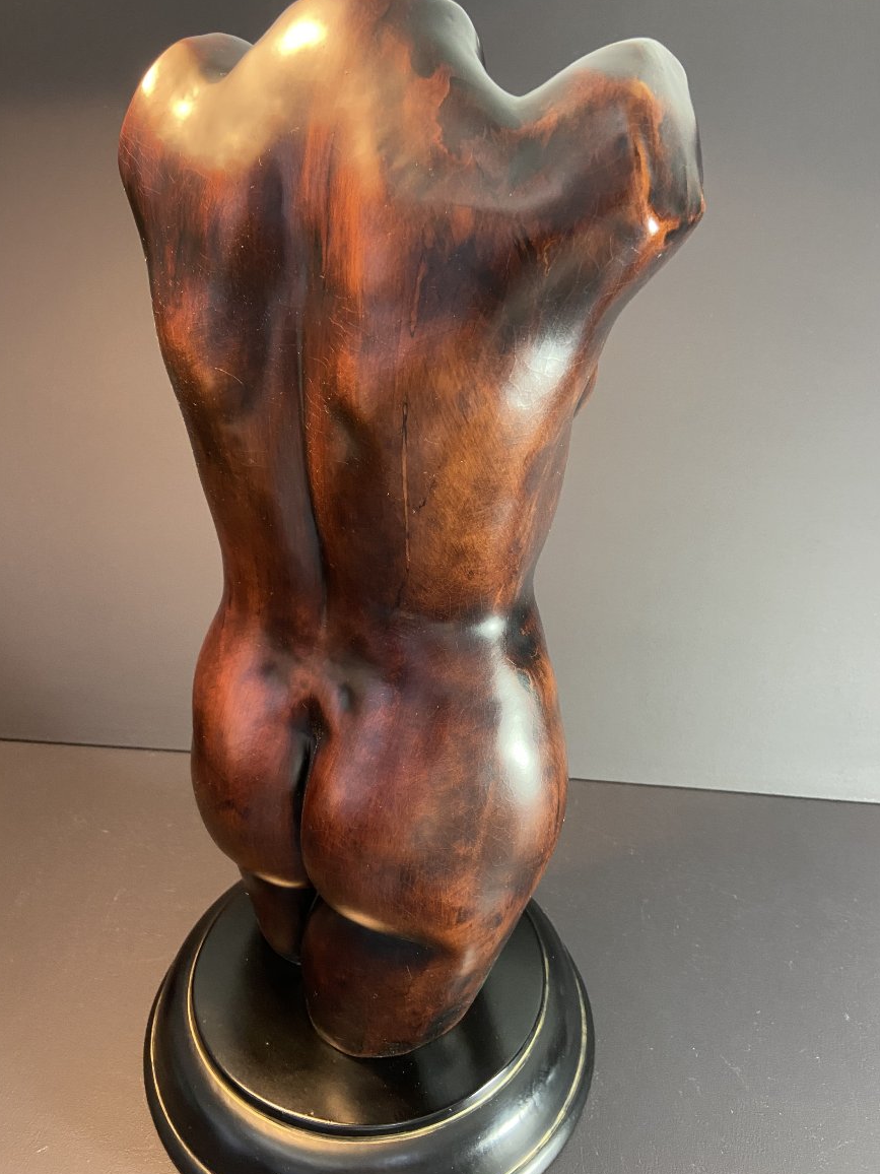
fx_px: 915
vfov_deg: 65.3
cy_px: 595
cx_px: 446
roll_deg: -0.5
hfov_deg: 51.4
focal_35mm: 27
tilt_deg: -25.8
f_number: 1.8
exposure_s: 1/33
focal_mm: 4.25
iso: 320
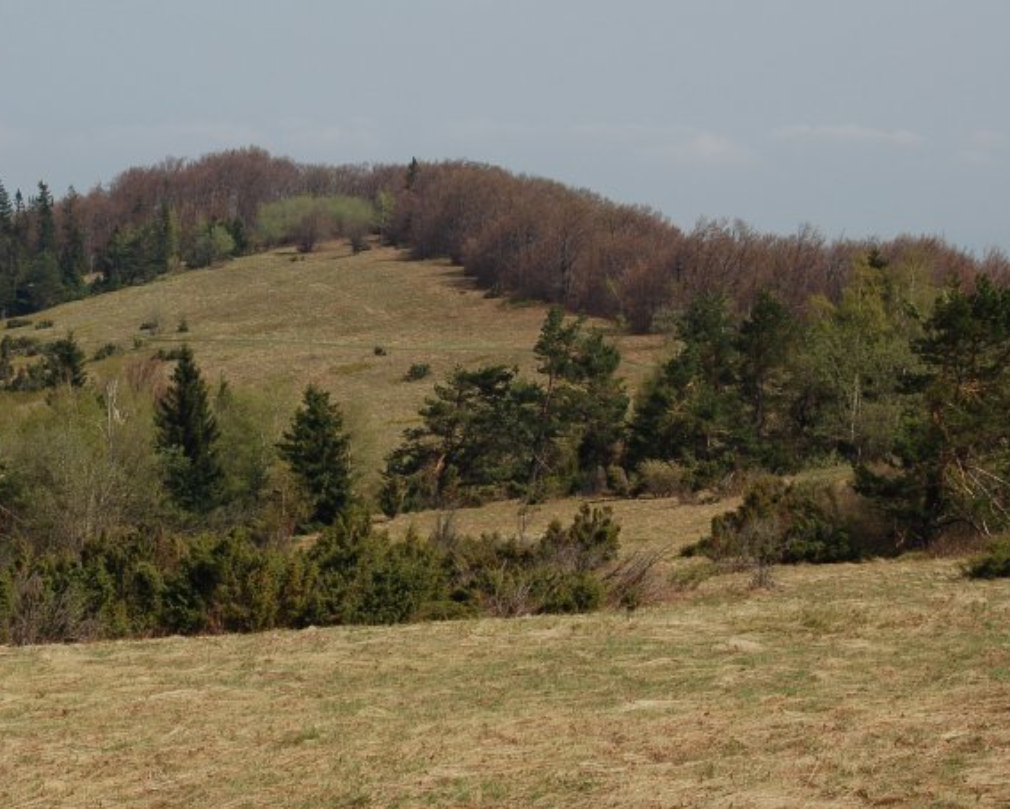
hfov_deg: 19.3
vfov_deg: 15.6
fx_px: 2961
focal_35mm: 99
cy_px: 373
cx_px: 350
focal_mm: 50
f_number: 13
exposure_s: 1/200
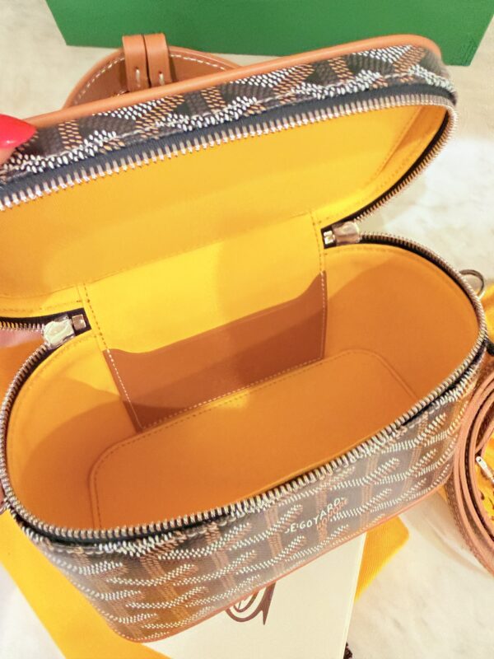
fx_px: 457
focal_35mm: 24
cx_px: 247
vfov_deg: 71.6
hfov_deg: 56.8
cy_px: 330
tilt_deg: -66.7
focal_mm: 2.22
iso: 500
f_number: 2.2
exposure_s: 1/60
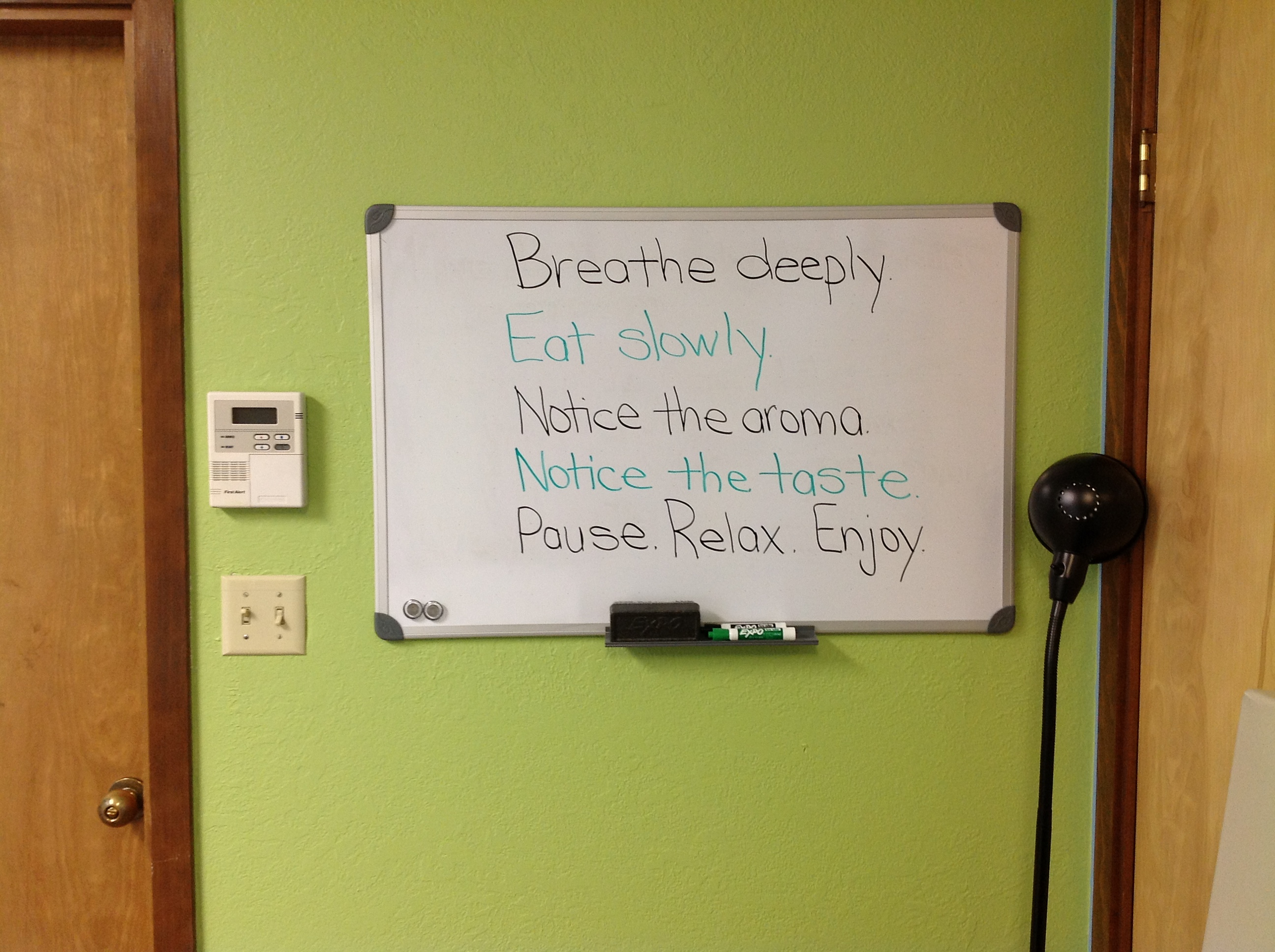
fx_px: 1287
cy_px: 476
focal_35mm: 35
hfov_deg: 52.7
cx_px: 638
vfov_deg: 40.6
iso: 100
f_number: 2.4
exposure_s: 1/15
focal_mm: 4.28
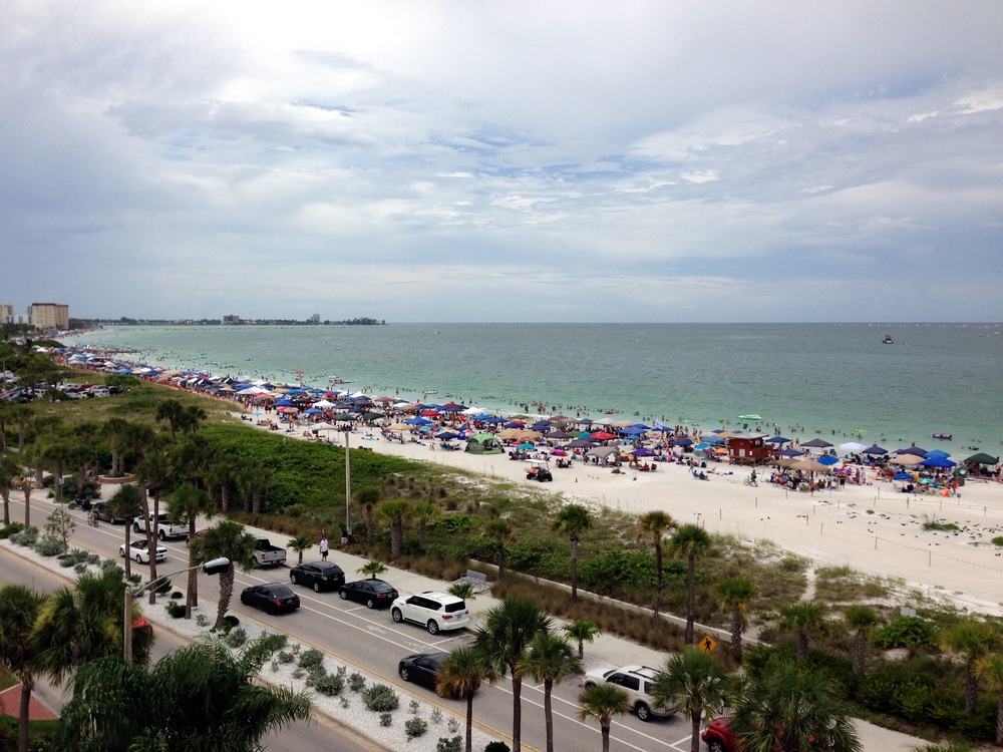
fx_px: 956
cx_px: 502
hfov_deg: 55.4
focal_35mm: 33
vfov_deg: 42.9
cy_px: 376
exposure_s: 1/2584
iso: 50
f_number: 2.4
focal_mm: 4.12
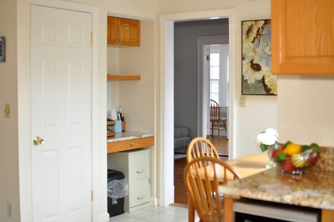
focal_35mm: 52
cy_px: 111
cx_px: 167
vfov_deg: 25.7
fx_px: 486
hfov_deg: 37.9
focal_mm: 35
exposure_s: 1/200
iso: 200
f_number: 2.5
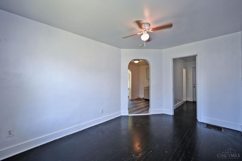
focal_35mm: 14
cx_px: 121
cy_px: 80
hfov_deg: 104.3
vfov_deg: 81.2
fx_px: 94
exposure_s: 1/60
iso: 280
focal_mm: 14
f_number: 4
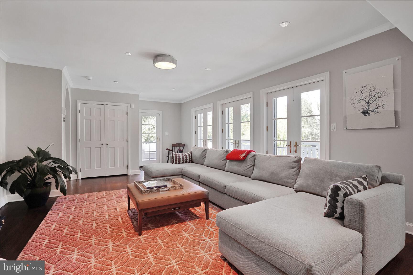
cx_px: 206
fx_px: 184
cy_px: 138
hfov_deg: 96.7
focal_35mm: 16
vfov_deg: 73.7
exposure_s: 1/10
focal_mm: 16
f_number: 8
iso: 500
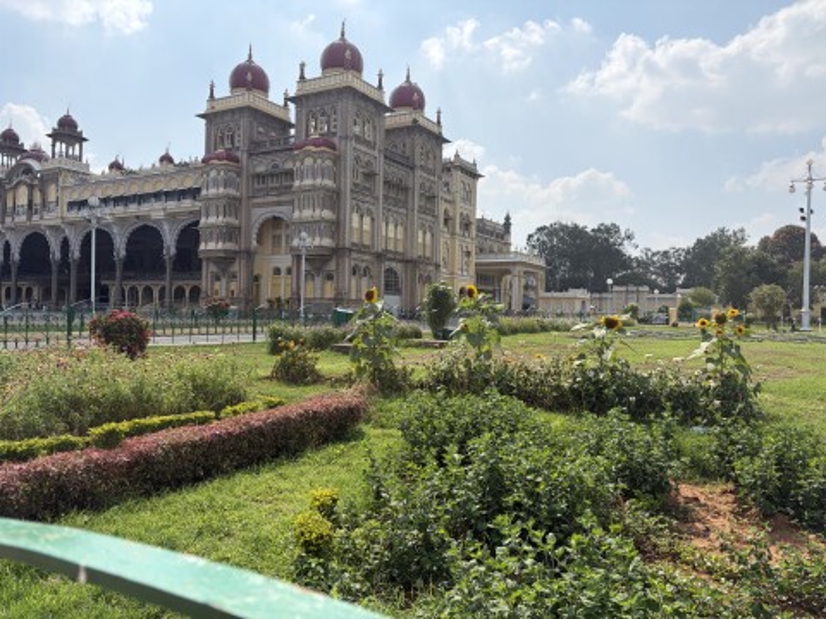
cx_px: 413
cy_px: 310
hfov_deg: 67.3
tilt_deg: +0.1
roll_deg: -1.9
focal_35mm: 26
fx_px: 620
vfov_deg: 53.1
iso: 50
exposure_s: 1/4950
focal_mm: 5.96
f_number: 1.6
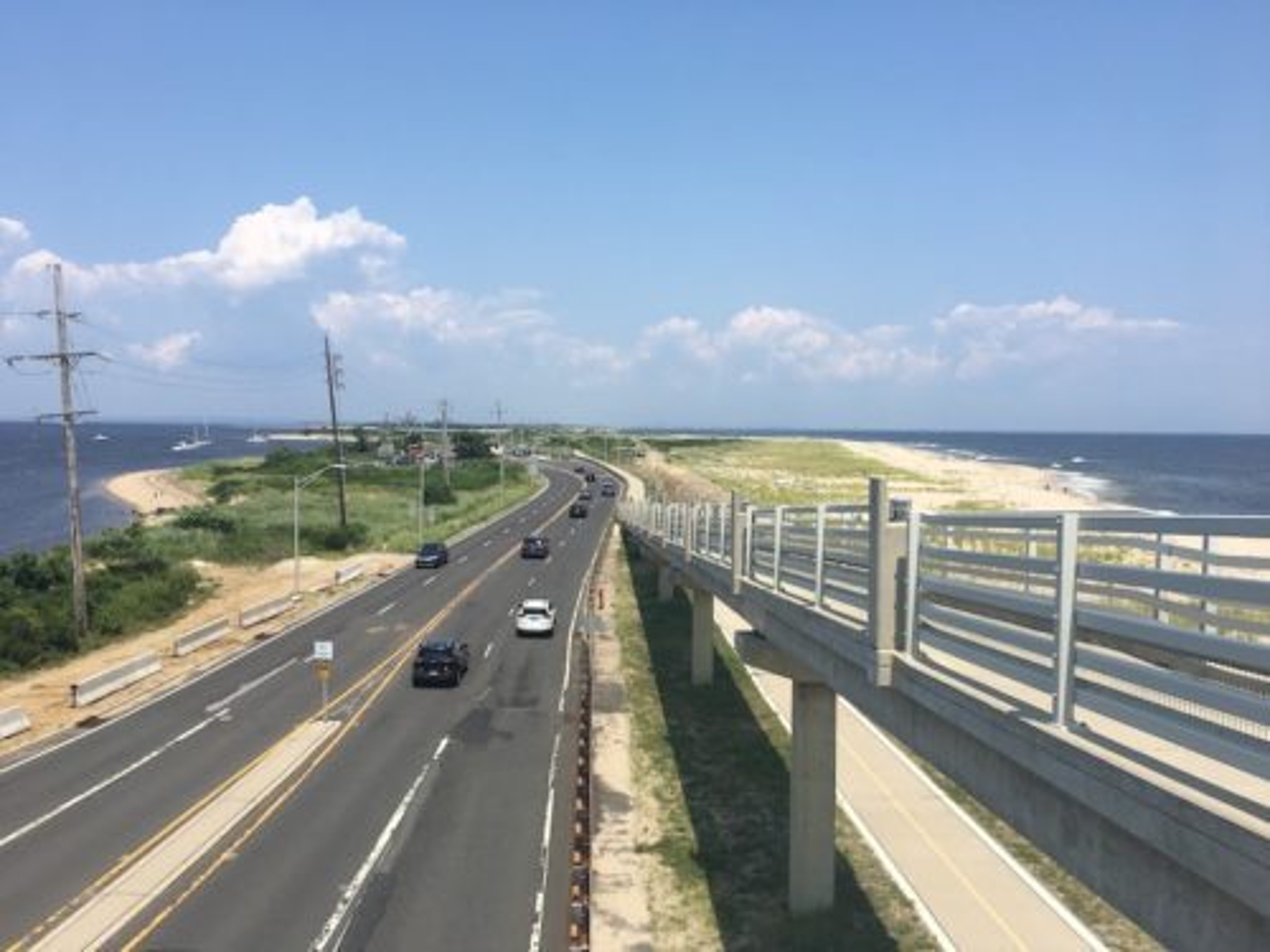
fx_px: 1064
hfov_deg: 61.7
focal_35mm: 29
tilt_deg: -4.1
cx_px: 635
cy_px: 476
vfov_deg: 48.2
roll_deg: -0.9
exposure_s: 1/2198
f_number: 2.2
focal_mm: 4.15
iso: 25
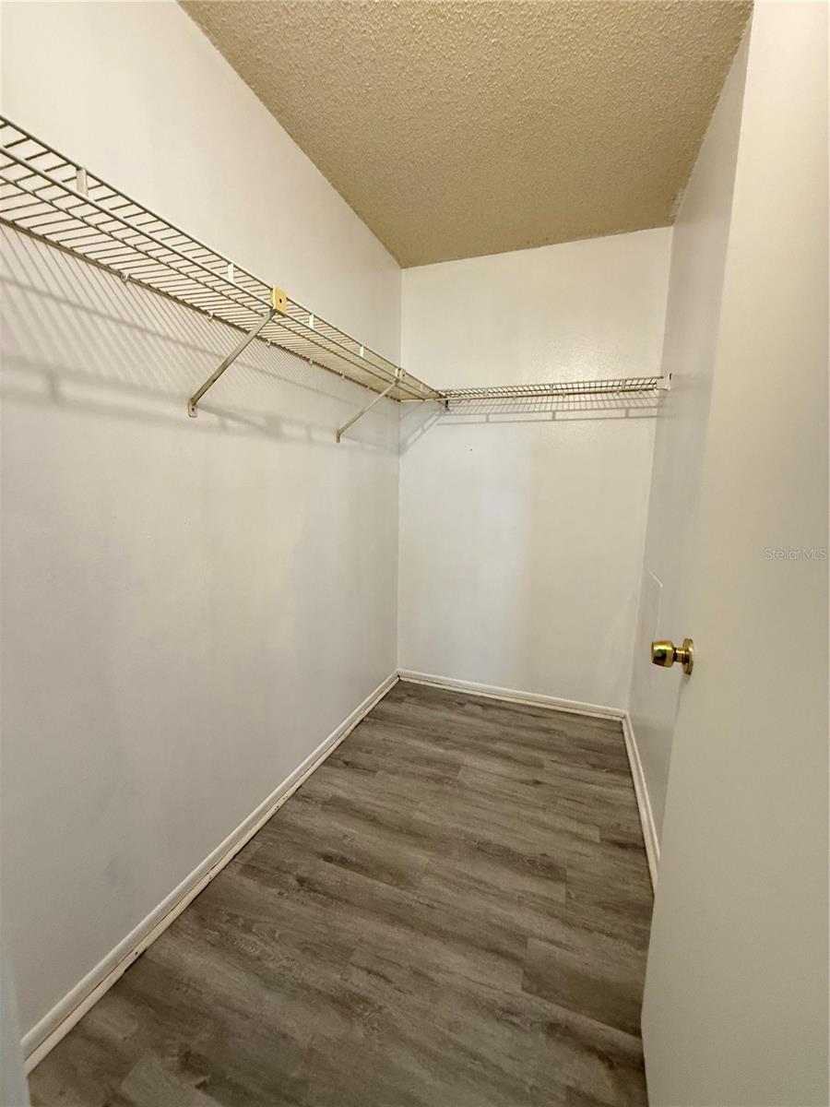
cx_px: 415
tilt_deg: -7.6
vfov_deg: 102.1
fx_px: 448
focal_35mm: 14
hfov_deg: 85.7
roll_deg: -0.1
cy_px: 554
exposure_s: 1/60
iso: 400
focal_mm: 2.22
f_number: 2.2
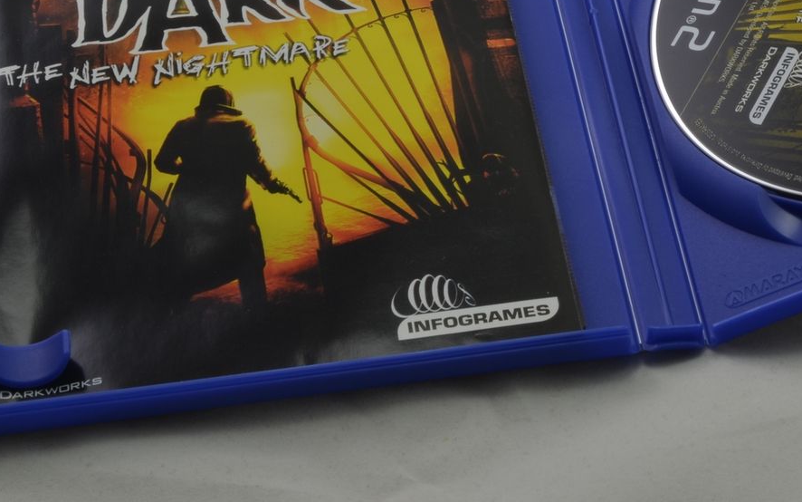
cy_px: -38
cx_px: 650
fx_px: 2711
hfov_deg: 16.7
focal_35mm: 124
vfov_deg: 10.5
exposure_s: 1/2
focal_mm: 40
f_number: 20
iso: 100
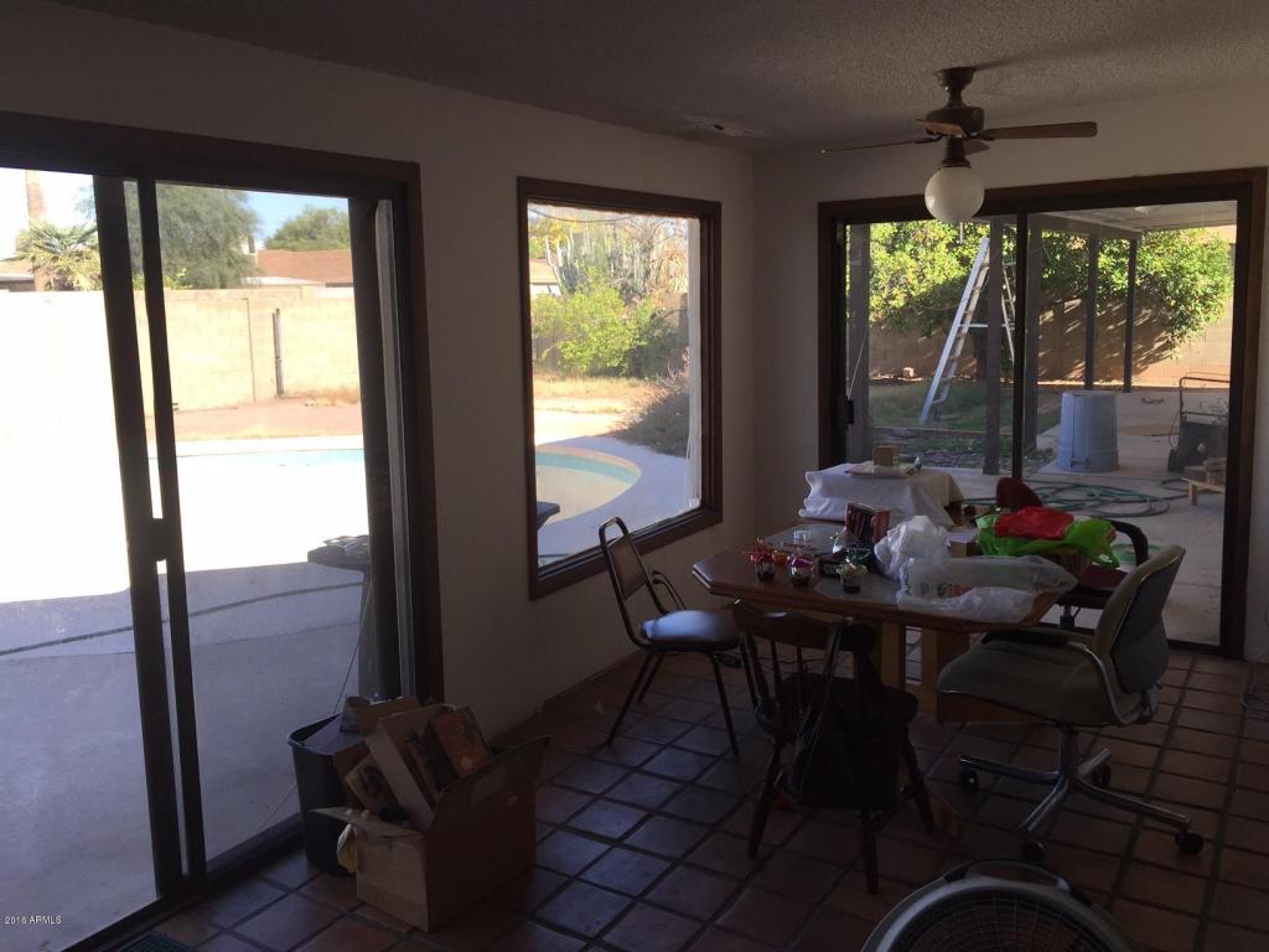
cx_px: 634
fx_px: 1063
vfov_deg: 48.2
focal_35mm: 29
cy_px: 476
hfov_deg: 61.7
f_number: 2.2
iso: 32
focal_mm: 4.15
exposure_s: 1/260
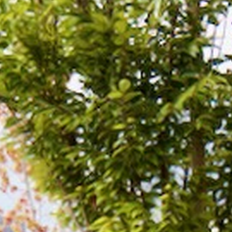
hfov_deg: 5.5
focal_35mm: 315
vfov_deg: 5.6
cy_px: 186
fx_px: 2389
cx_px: 7
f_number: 6.3
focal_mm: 18
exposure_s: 1/125
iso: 100
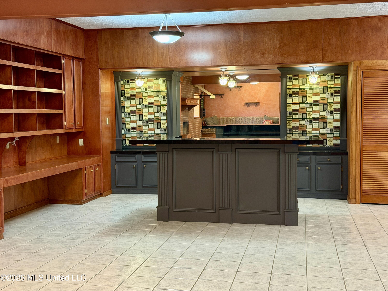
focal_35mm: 48
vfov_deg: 30.3
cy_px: 146
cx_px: 194
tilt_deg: -3.3
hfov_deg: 39.7
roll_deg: +1.2
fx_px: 538
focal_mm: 6.76
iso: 320
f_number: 1.78
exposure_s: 1/40
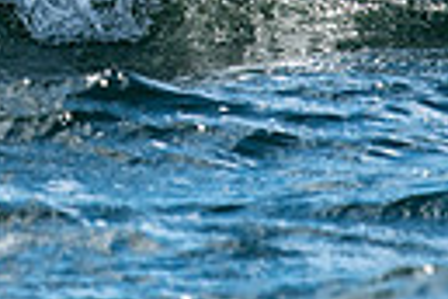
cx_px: -97
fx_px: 25111
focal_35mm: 2018
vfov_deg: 0.7
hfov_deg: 1.0
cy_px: -332
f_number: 5.6
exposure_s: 1/3200
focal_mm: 300
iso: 400
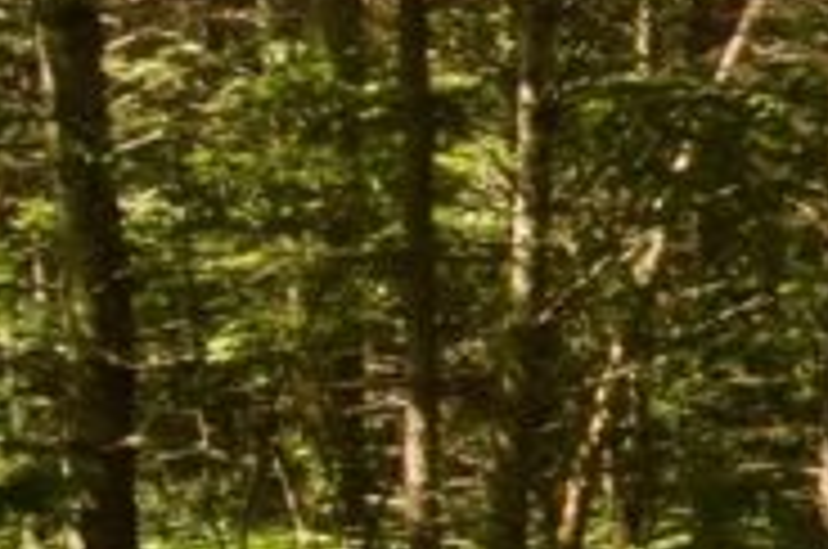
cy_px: 364
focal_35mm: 98
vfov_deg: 13.9
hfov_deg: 11.6
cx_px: 2466
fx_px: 2250
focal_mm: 10
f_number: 18
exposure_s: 1/60
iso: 320
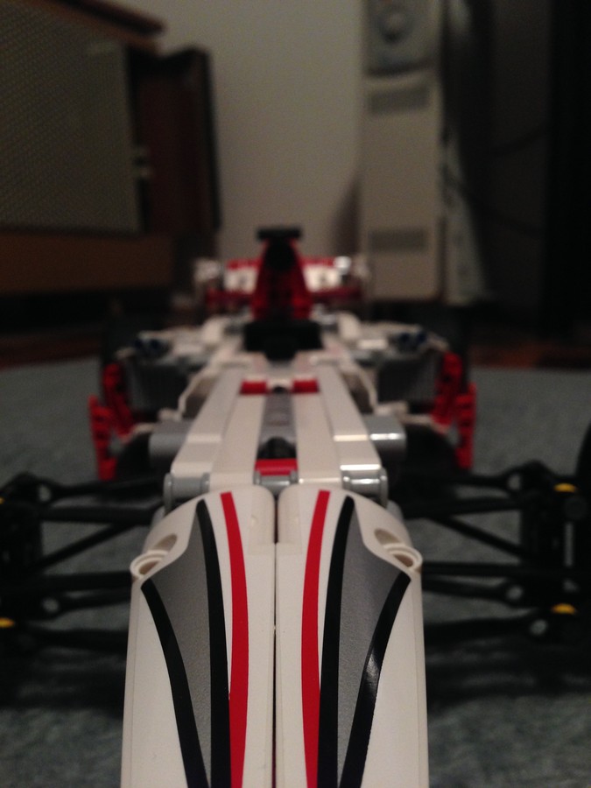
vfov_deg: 55.4
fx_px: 751
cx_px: 296
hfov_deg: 42.9
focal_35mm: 33
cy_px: 394
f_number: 2.4
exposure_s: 1/20
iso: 200
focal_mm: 4.12
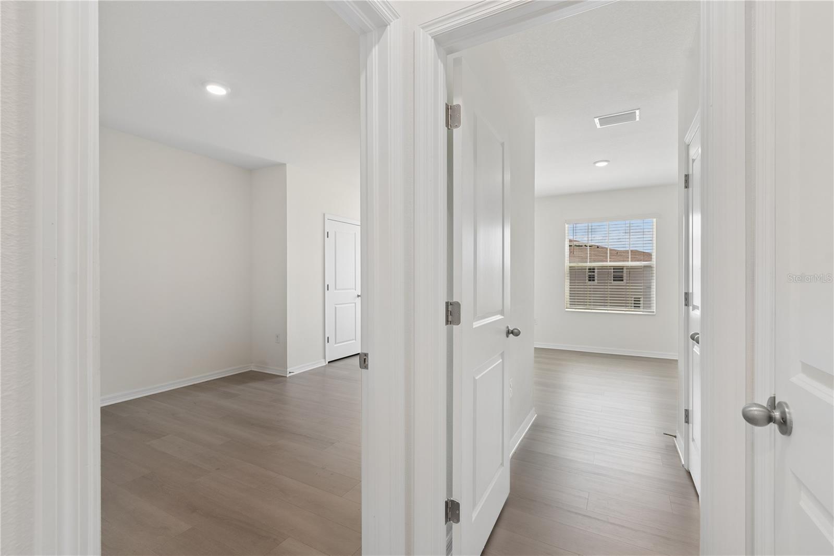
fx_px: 347
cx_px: 417
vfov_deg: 77.3
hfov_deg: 100.4
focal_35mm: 15
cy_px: 278
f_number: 7.1
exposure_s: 1/10
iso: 100
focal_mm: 10
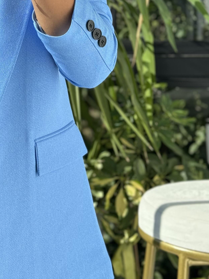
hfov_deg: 12.6
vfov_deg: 16.8
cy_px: 30
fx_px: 934
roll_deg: +0.5
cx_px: -6
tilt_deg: -19.6
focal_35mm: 116
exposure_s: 1/980
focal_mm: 6.76
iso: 64
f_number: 1.78
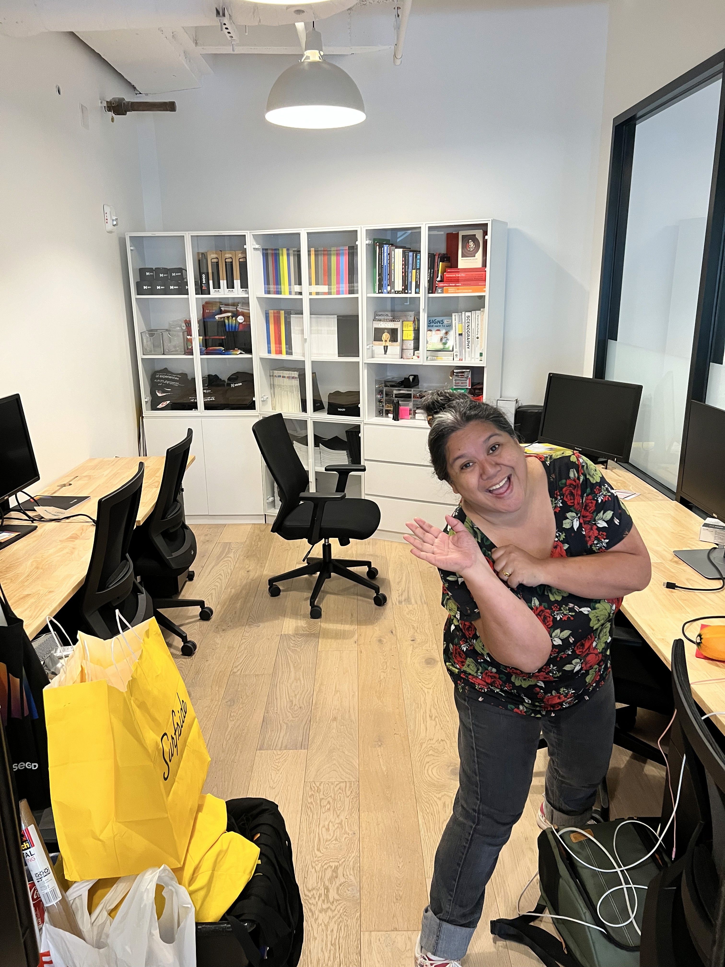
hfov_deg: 53.1
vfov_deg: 67.3
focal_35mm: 26
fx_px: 726
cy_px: 484
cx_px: 362
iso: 200
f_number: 1.5
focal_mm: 5.7
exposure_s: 1/60
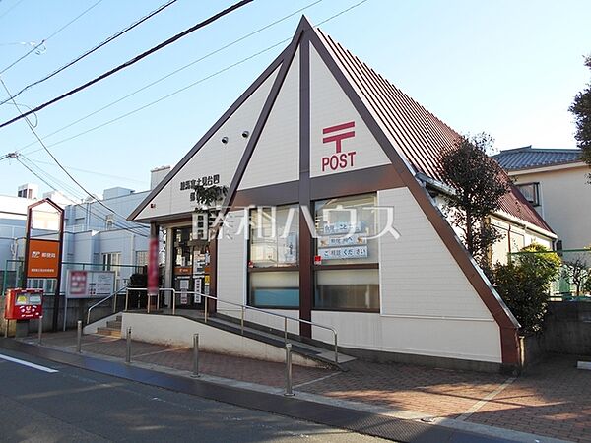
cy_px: 222
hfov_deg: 67.3
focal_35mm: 26
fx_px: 444
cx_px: 296
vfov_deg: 53.1
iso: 80
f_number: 3.2
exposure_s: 1/320
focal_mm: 4.6
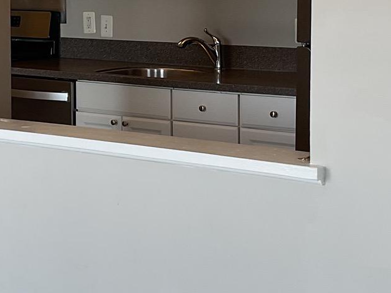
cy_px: 39
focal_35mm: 95
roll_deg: +1.0
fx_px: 1073
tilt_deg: -4.8
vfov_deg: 15.4
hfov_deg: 20.6
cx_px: 128
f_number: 1.8
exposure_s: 1/120
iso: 32
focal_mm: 3
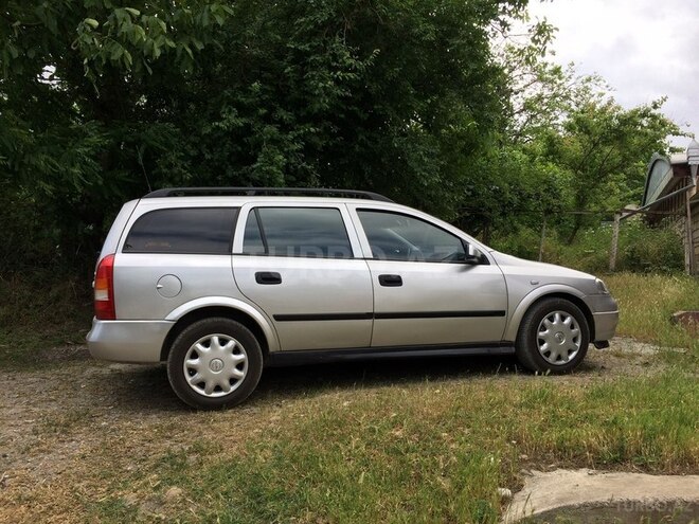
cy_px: 262
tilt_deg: +2.5
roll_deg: -1.4
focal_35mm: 29
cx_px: 350
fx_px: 586
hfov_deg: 61.7
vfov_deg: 48.2
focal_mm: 4.15
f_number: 2.2
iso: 32
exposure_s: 1/1001
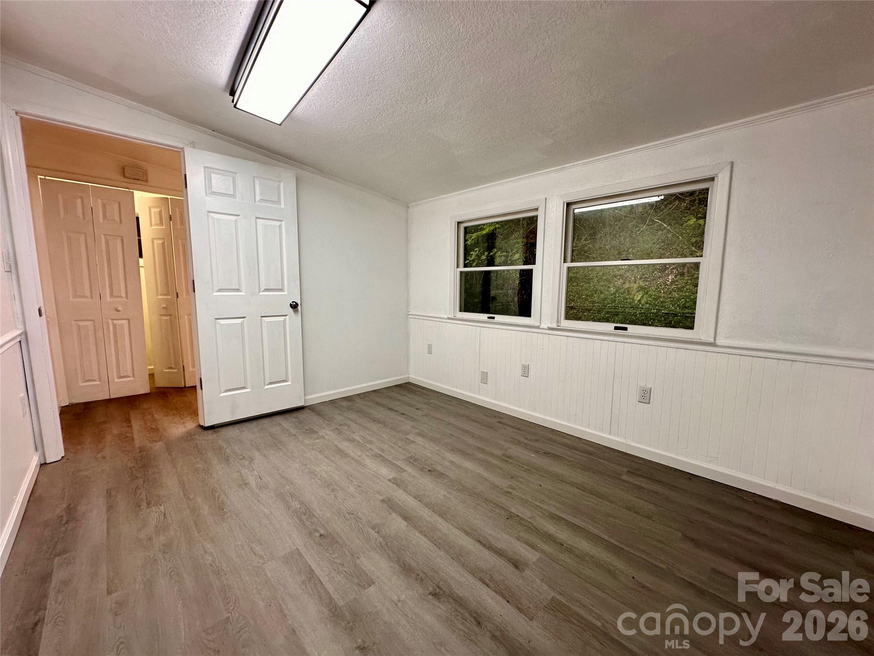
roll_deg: -0.8
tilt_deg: -7.3
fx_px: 353
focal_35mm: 14
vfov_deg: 85.7
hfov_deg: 102.1
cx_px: 437
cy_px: 328
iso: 160
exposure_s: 1/120
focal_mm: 2.22
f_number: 2.2
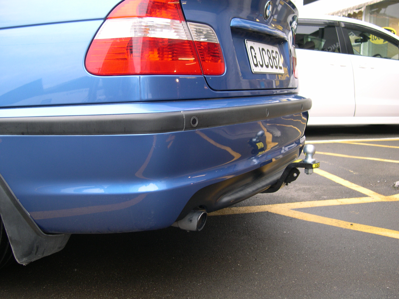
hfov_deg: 49.0
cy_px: 150
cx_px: 200
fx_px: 438
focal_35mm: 38
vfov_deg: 37.7
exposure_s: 1/47
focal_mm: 8
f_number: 2.8
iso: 100
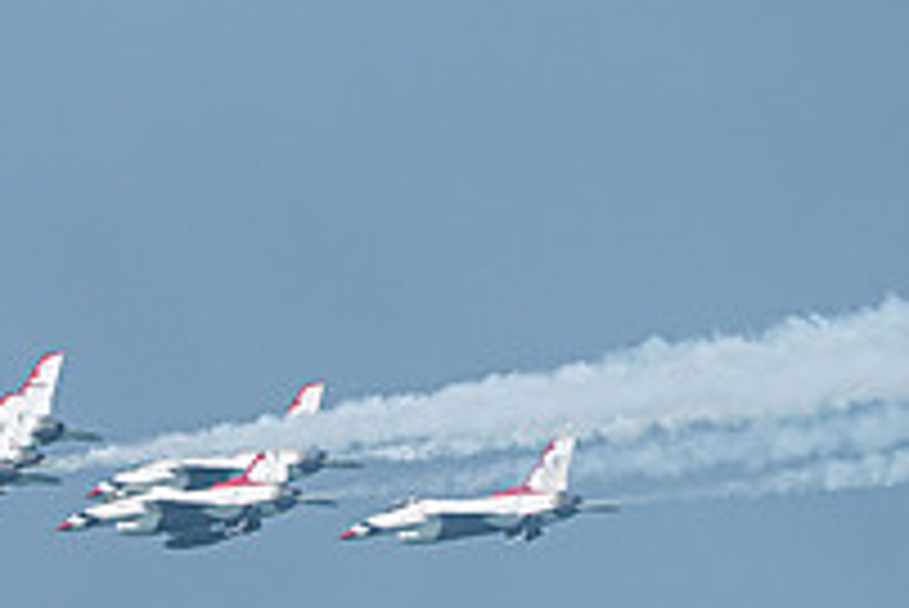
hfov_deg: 1.8
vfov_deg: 1.2
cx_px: 126
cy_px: 529
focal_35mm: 1150
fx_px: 29057
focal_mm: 400
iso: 640
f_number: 10
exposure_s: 1/2000
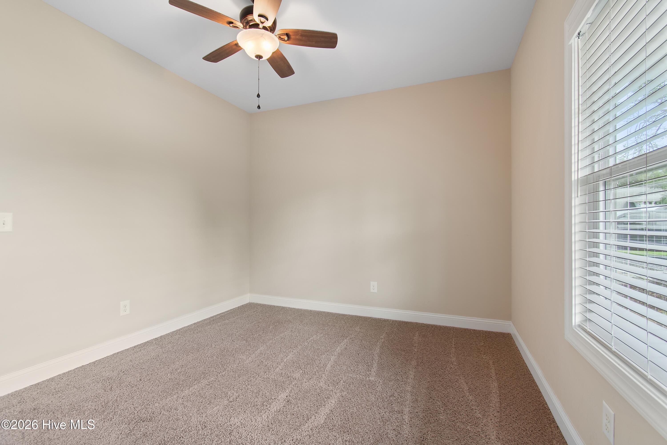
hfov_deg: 100.4
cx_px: 334
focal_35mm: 15
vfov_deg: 77.3
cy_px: 222
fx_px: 278
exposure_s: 1/4
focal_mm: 10
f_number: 4.5
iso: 100
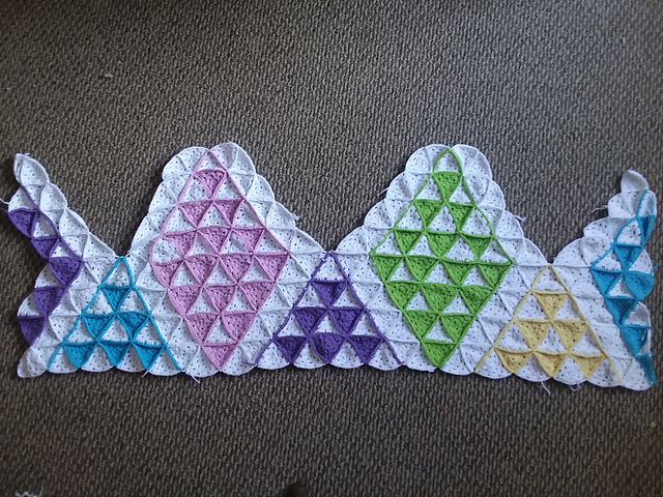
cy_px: 248
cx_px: 332
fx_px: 555
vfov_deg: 48.2
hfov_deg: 61.7
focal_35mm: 29
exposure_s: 1/30
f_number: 1.9
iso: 100
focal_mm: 2.47
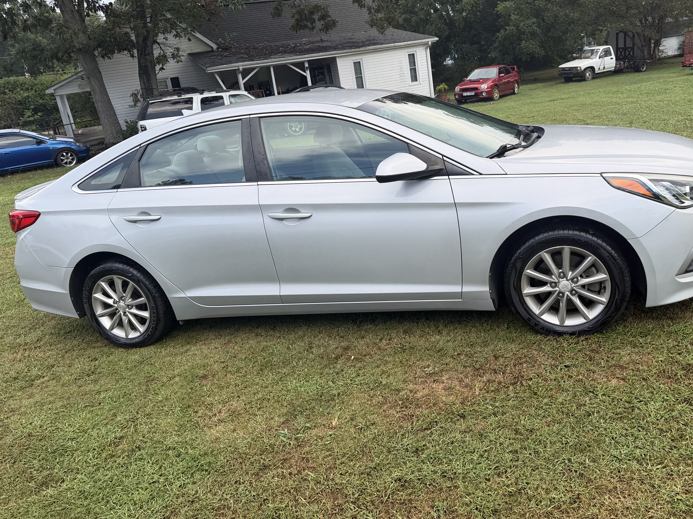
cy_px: 249
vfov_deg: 46.8
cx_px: 403
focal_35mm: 30
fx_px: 601
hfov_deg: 59.6
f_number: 1.78
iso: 80
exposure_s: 1/1091
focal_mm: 6.76
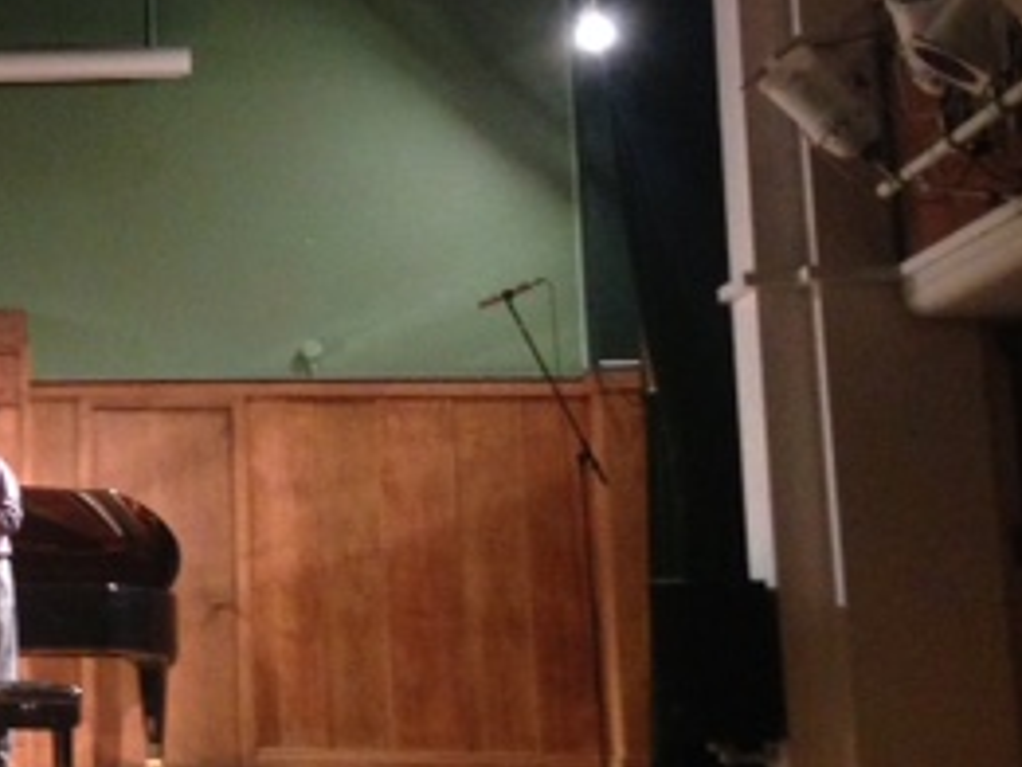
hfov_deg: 22.2
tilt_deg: +12.8
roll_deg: -1.5
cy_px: 274
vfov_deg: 18.2
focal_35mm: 81
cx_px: -215
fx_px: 2393
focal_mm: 4.12
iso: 400
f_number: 2.4
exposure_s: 1/15
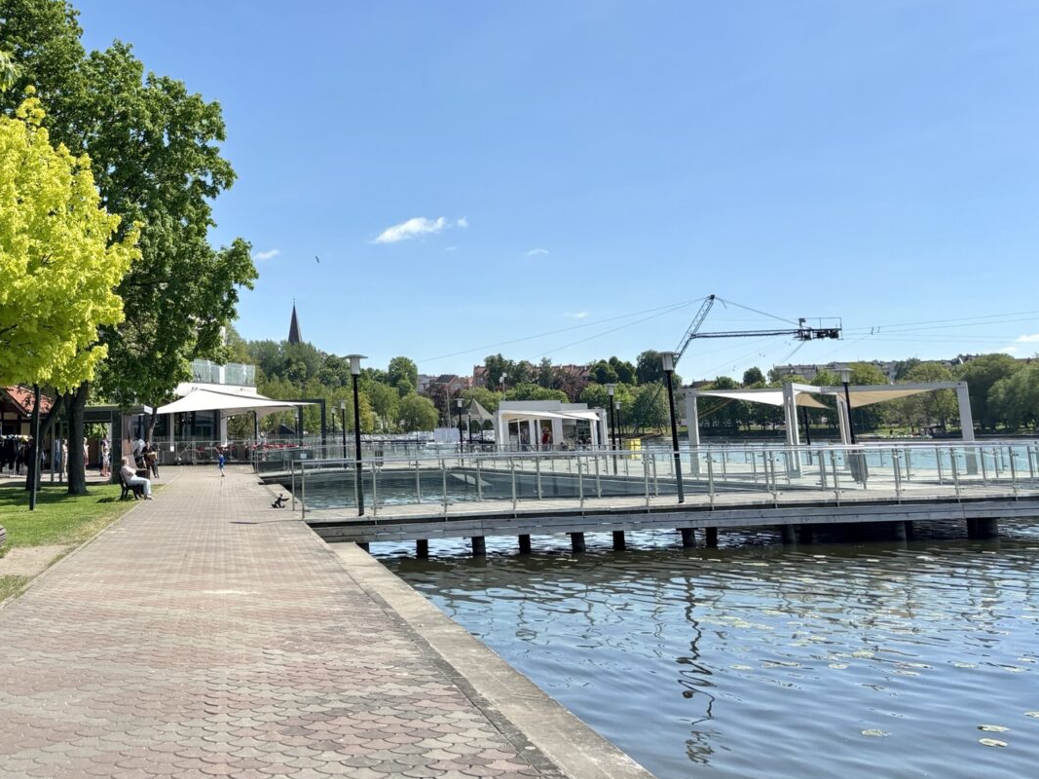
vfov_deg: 36.3
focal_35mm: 39
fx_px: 1170
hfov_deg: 46.3
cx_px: 267
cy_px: 240
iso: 50
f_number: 1.6
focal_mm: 5.96
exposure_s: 1/4082
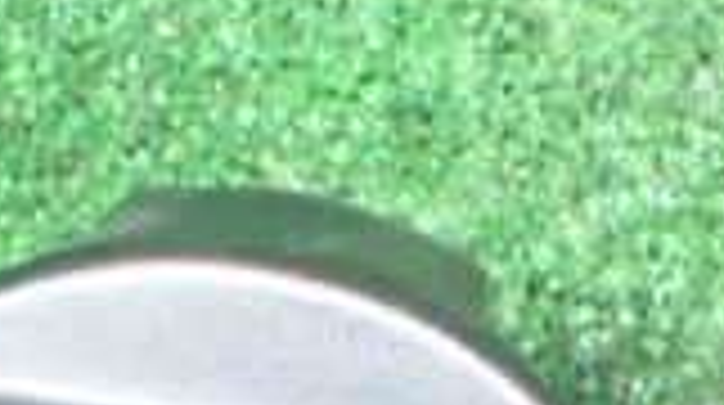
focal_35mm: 122
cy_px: 814
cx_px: 486
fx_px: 2339
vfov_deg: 9.3
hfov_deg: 17.6
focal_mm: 5.4
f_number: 2.3
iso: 800
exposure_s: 1/30
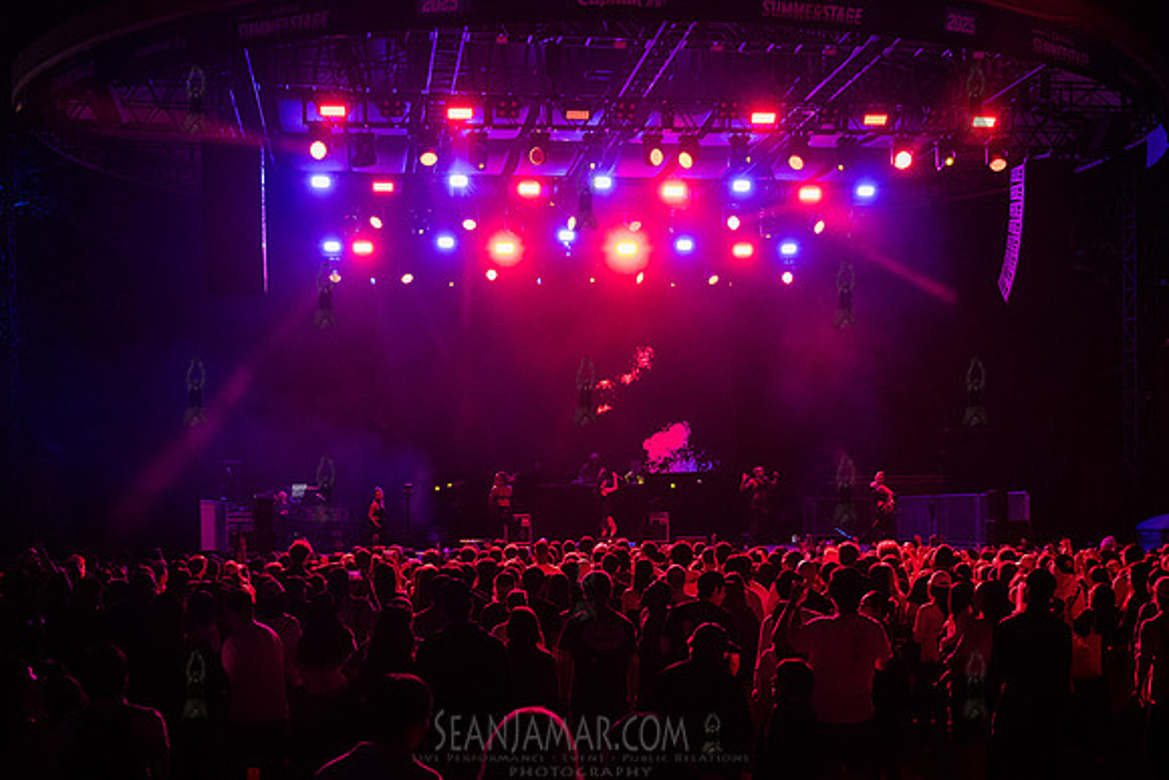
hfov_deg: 41.2
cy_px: 547
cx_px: 601
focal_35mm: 48
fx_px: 1555
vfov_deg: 27.9
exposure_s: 1/400
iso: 6400
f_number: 3.5
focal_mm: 34
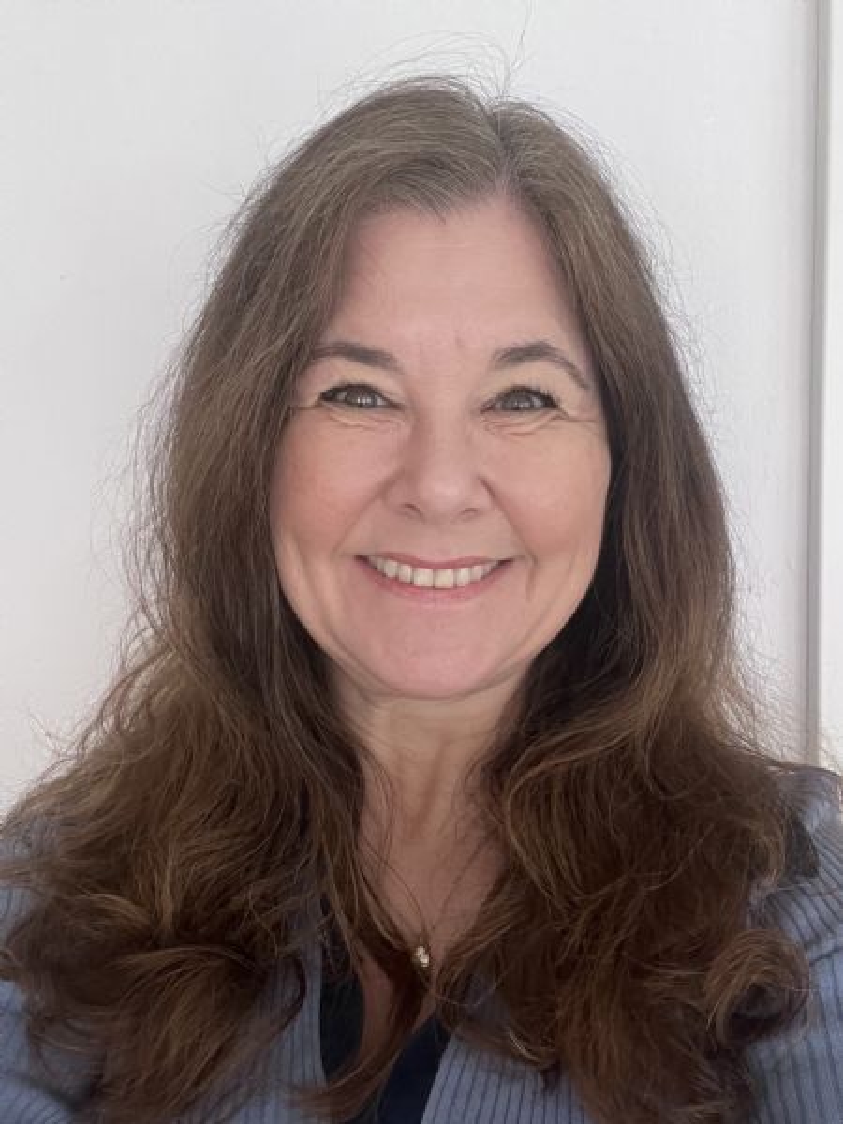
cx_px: 422
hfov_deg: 46.8
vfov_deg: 60.0
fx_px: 974
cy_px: 562
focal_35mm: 30
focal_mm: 2.71
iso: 400
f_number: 2.2
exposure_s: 1/41
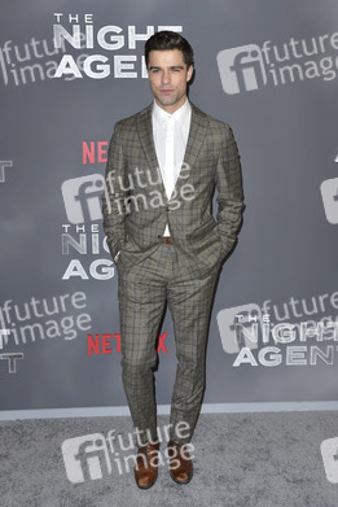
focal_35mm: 46
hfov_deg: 29.3
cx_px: 166
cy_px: 258
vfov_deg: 42.7
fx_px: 647
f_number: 6.3
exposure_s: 1/250
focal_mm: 45
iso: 400
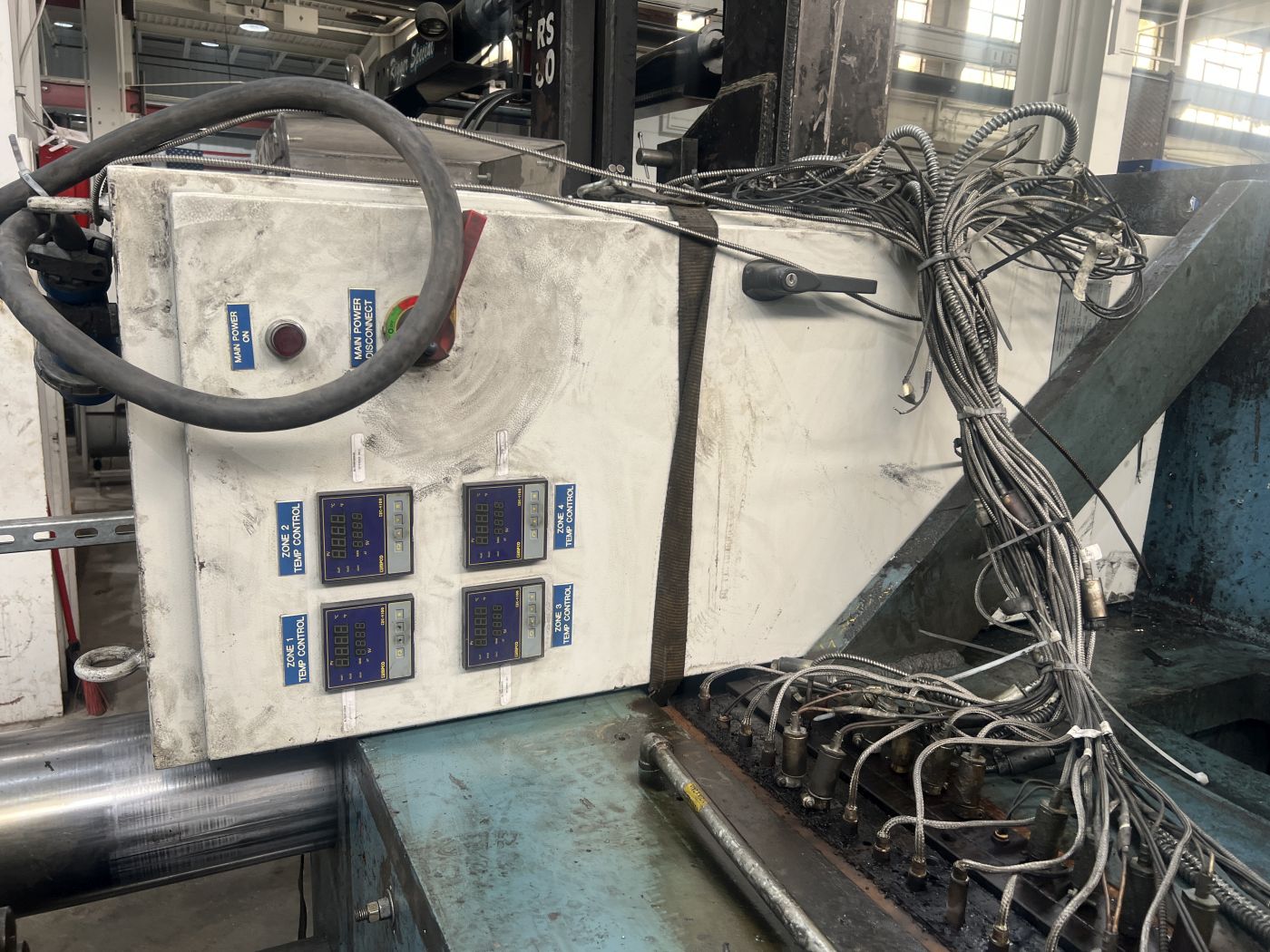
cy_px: 476
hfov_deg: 67.3
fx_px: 954
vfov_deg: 53.1
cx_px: 635
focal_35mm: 26
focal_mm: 5.7
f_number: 1.5
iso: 64
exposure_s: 1/121
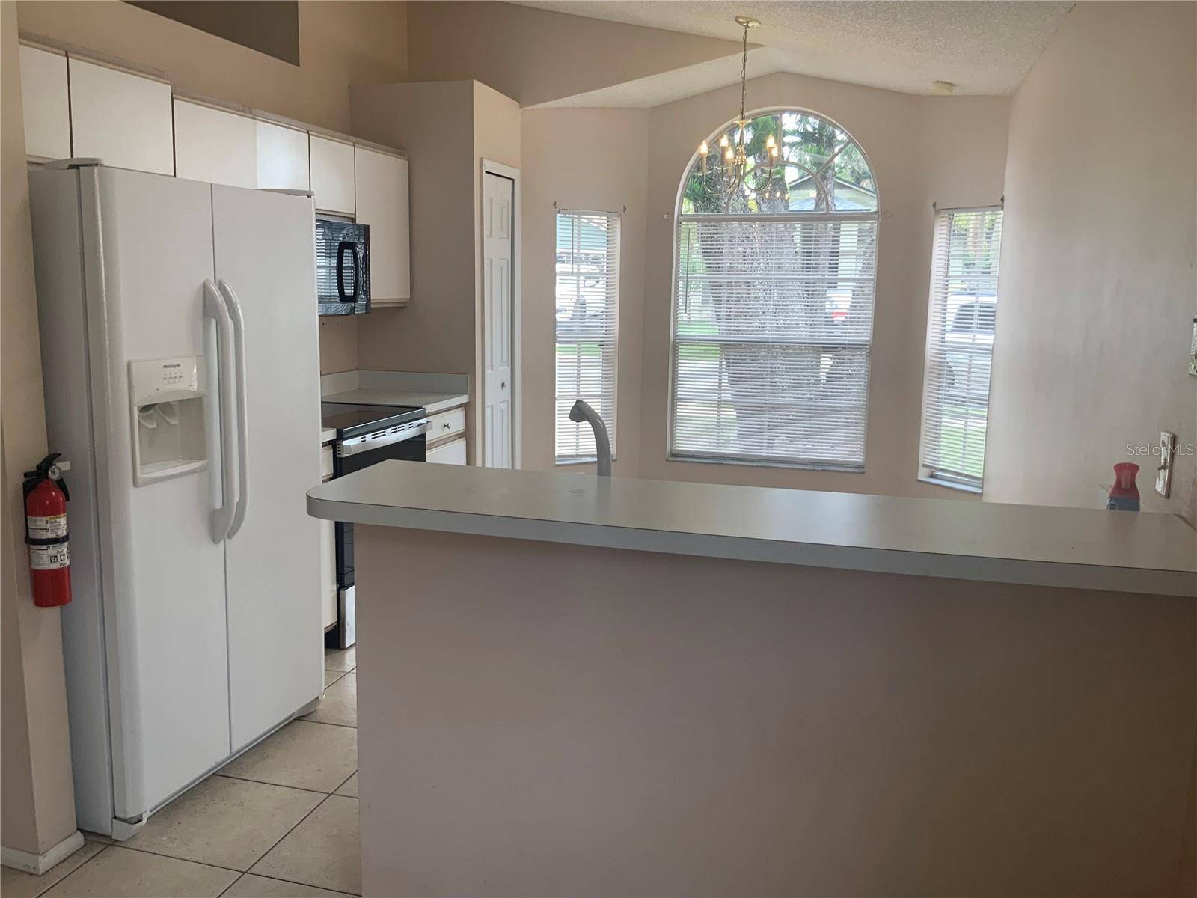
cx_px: 598
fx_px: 1003
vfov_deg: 48.2
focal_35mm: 29
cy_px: 449
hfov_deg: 61.7
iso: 32
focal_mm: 3
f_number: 1.8
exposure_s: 1/120
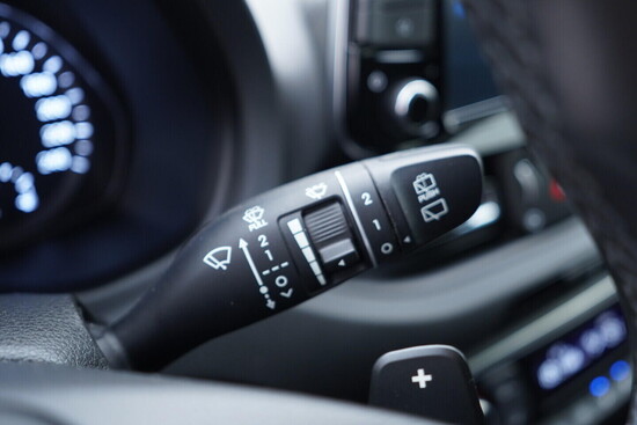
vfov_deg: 36.9
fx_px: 637
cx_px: 318
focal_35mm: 36
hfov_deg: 53.1
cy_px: 212
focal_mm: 24
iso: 400
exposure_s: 1/40
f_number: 2.8
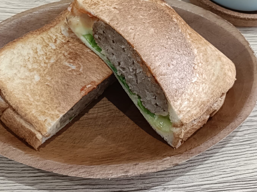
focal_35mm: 47
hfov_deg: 40.4
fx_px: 349
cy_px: 25
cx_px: 125
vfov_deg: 29.8
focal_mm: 4.7
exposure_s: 1/60
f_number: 1.7
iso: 800
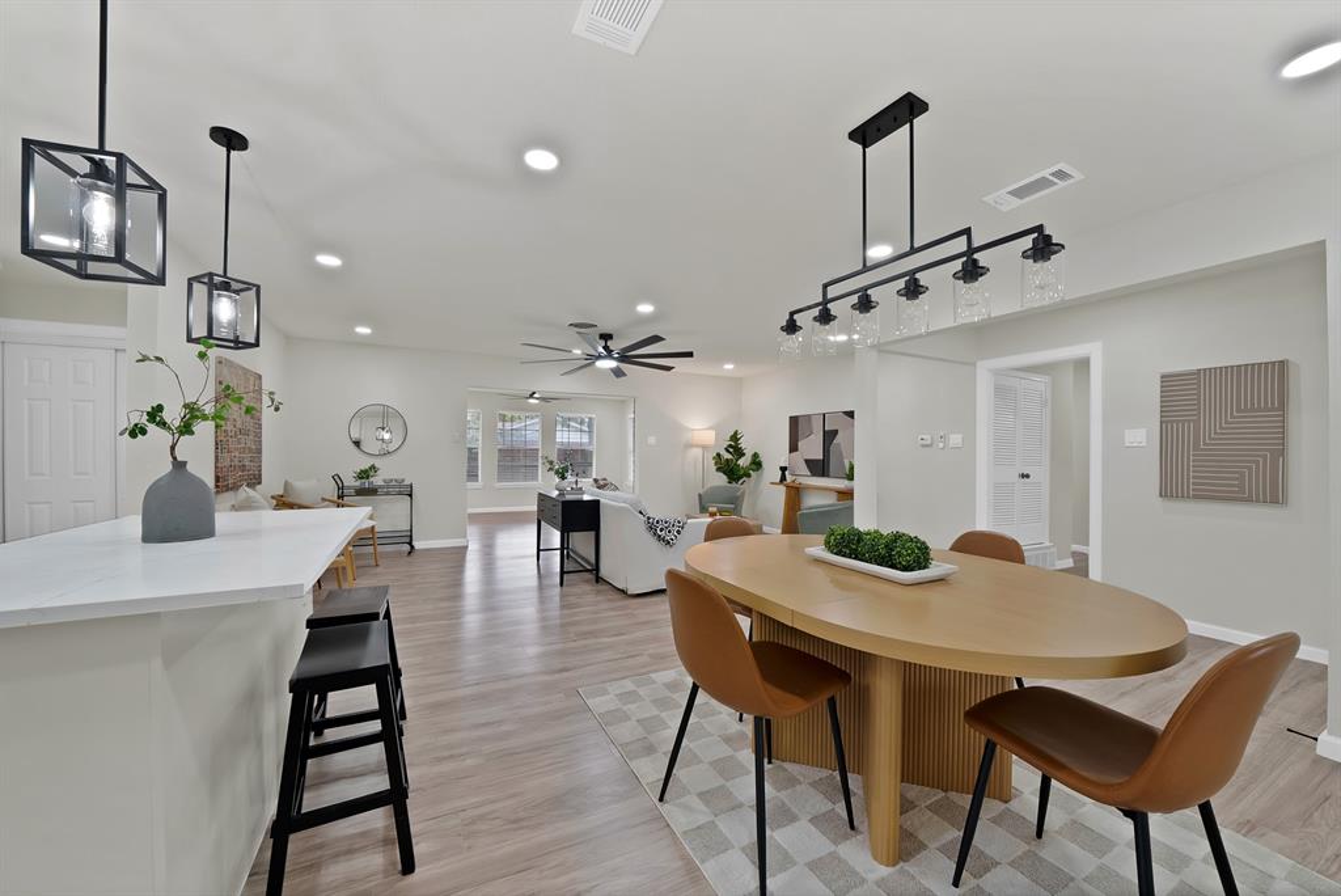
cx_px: 670
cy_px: 448
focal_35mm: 12
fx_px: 447
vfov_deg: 90.1
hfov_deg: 112.6
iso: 640
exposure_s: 1/3
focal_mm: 12
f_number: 9
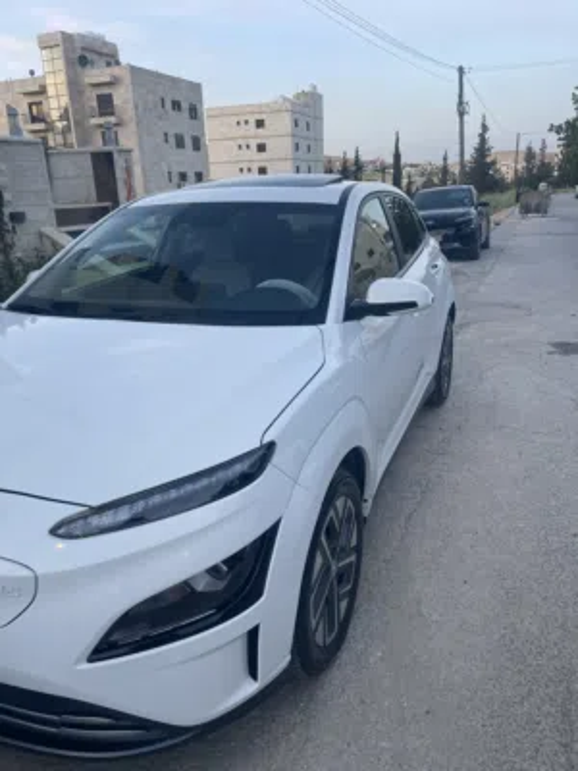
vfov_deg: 69.4
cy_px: 386
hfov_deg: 54.9
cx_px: 289
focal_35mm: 25
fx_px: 557
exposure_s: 1/121
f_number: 1.6
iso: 80
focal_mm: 5.1
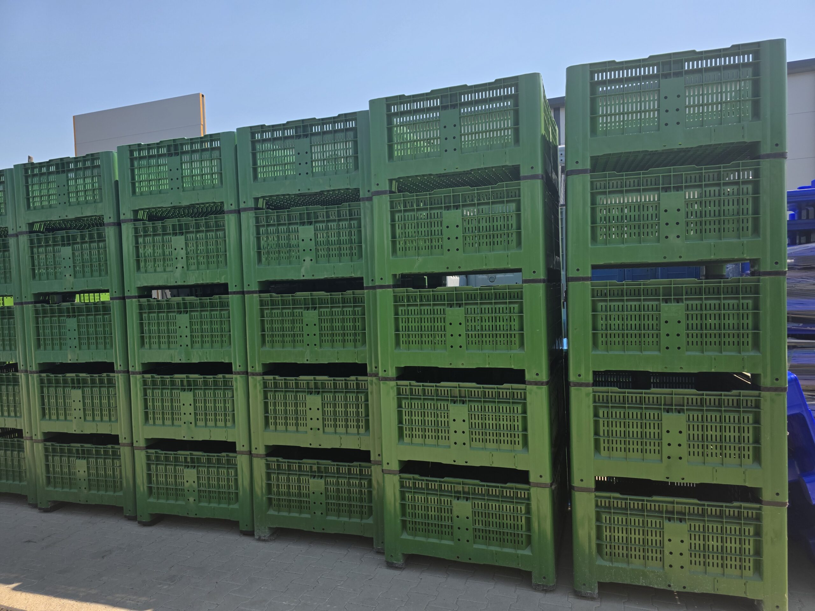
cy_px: 306
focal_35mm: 23
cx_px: 408
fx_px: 542
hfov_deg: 73.9
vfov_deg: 58.9
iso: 80
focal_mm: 6.3
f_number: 1.7
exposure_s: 1/3160
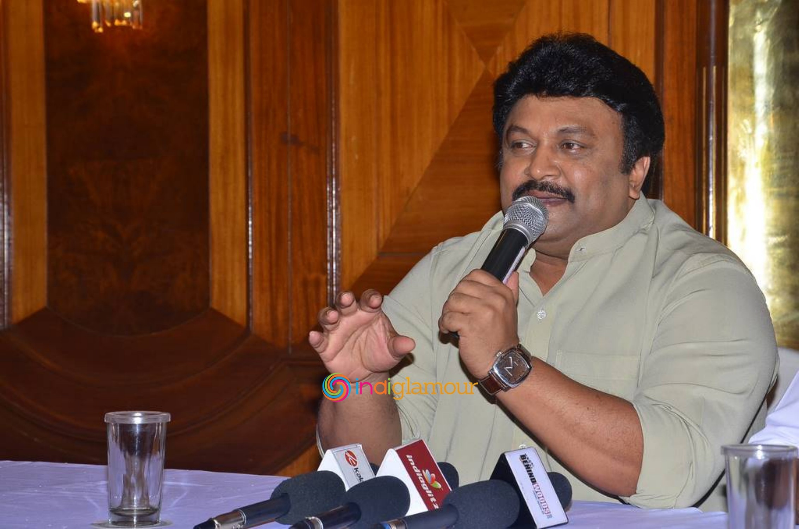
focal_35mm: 105
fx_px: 2325
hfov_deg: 19.5
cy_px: 264
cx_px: 400
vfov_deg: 13.0
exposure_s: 1/125
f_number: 10
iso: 800
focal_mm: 70
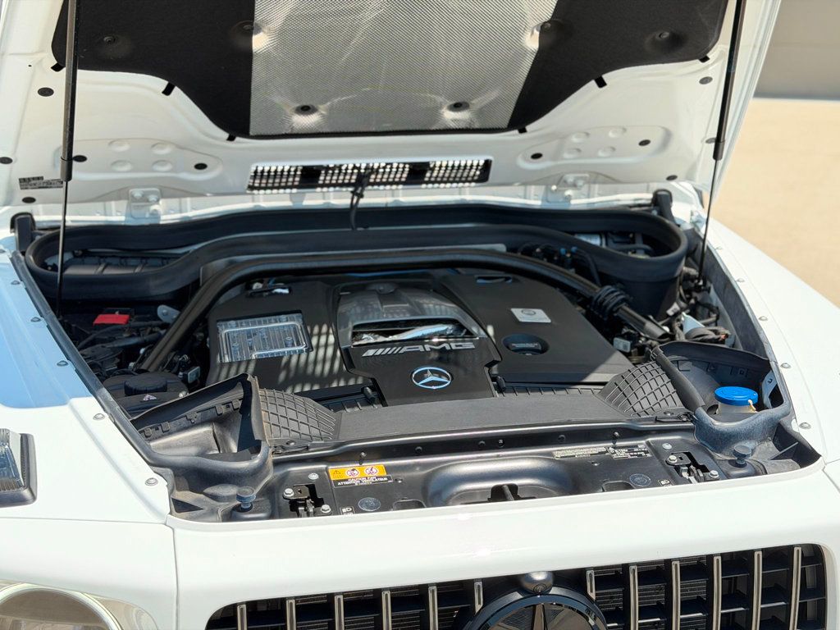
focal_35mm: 48
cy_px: 315
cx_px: 420
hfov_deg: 39.7
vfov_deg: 30.3
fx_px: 1165
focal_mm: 6.76
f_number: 1.78
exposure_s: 1/1484
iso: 100
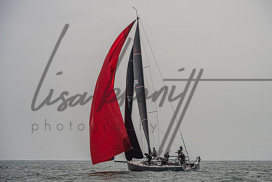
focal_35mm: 188
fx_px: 1419
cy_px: 87
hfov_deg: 10.9
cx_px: 145
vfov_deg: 7.3
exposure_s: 1/4000
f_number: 8
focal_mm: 160
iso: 500
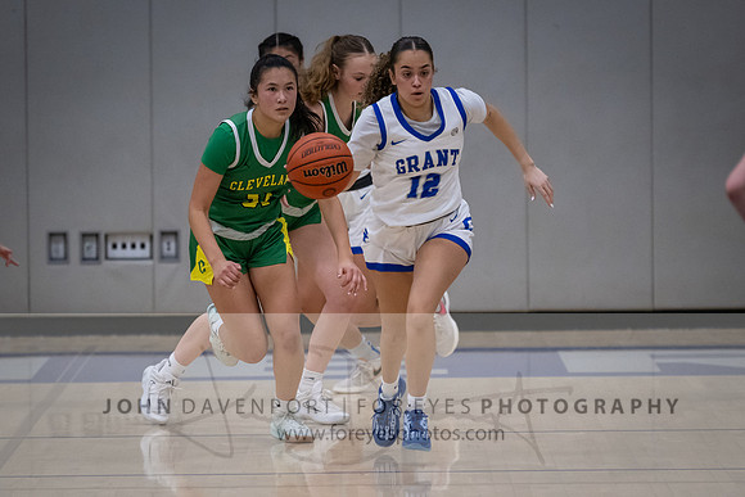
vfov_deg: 4.2
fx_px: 6708
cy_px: 274
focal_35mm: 324
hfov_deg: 6.4
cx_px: 388
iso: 3200
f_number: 2.8
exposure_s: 1/1000
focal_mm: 200
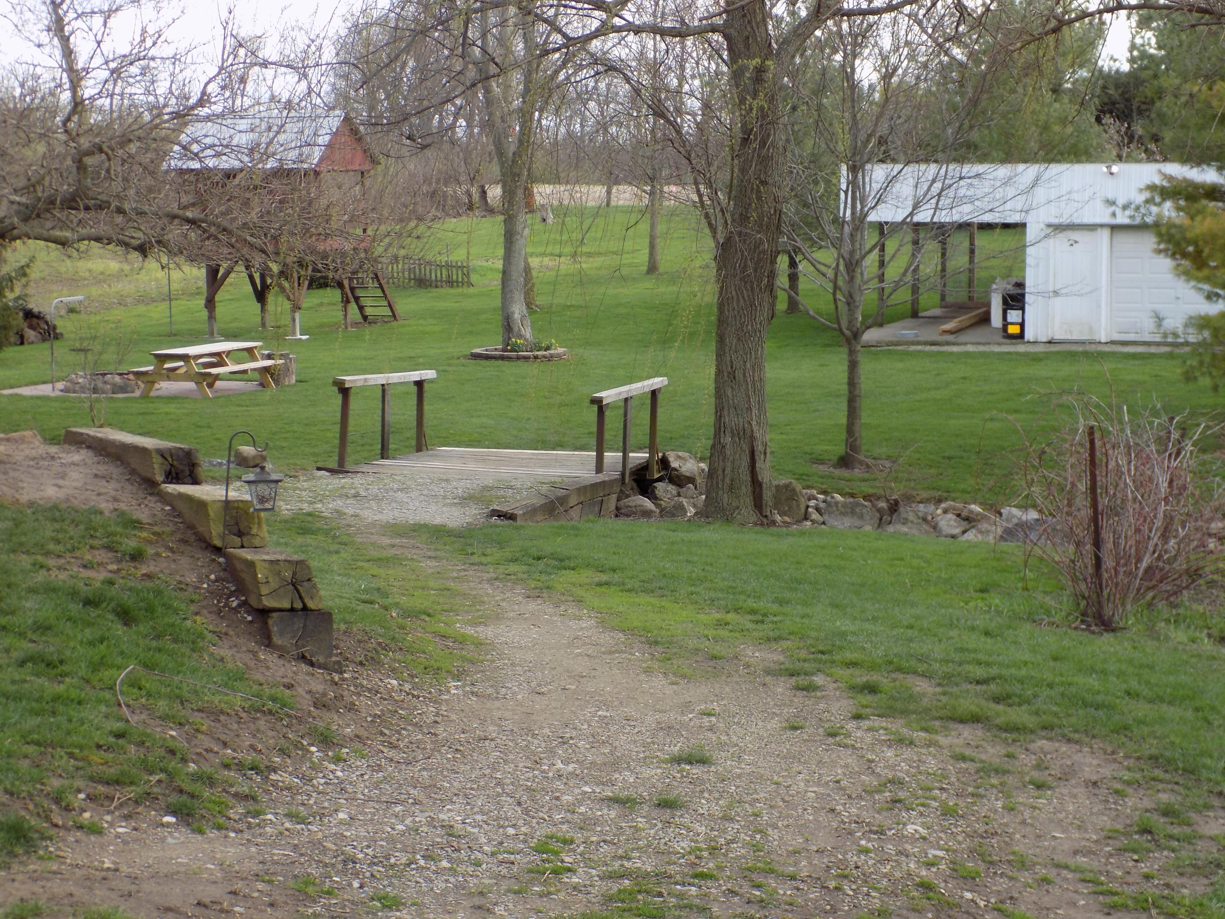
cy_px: 460
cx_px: 612
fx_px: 2477
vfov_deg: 21.0
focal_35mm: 70
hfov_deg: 27.8
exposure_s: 1/125
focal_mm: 12.5
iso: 80
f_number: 4.2
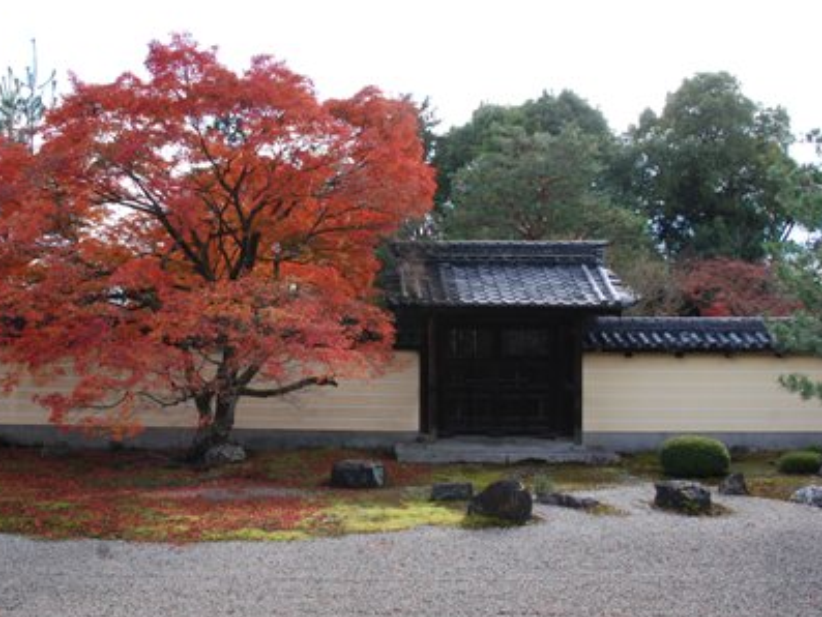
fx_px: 831
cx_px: 366
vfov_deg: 40.7
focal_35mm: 35
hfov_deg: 52.5
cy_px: 312
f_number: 8
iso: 125
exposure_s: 1/80
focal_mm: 20
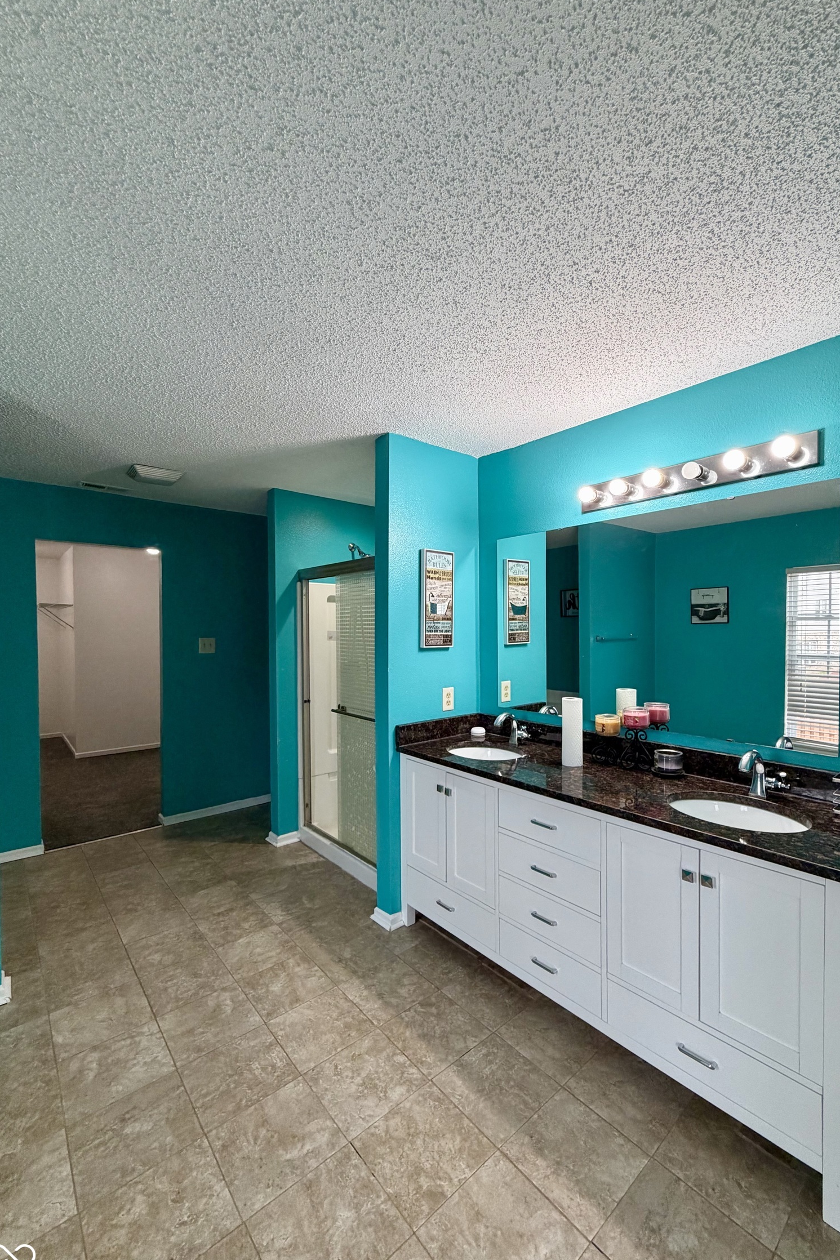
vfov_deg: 100.4
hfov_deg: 77.2
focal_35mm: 15
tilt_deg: -2.1
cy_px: 645
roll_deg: -0.6
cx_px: 448
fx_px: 525
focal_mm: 2.22
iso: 200
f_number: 2.2
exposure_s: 1/120
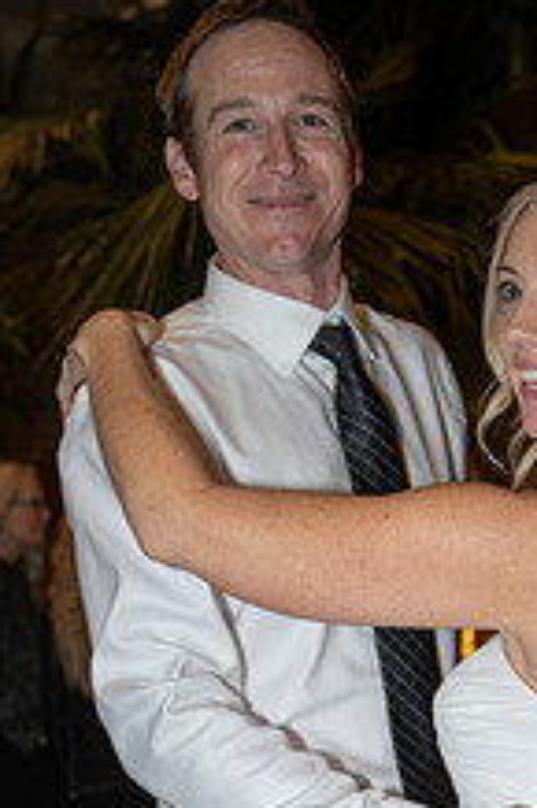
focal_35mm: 62
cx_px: 459
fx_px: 1389
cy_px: 667
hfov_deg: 21.5
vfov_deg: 31.4
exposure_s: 1/125
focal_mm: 30
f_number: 2.8
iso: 2000
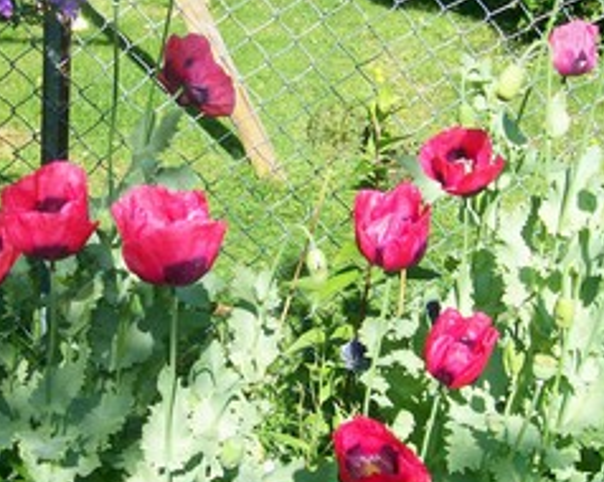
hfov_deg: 28.6
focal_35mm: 65
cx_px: 132
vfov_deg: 23.3
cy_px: 330
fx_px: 1161
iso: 80
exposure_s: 1/757
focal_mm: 6
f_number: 2.7
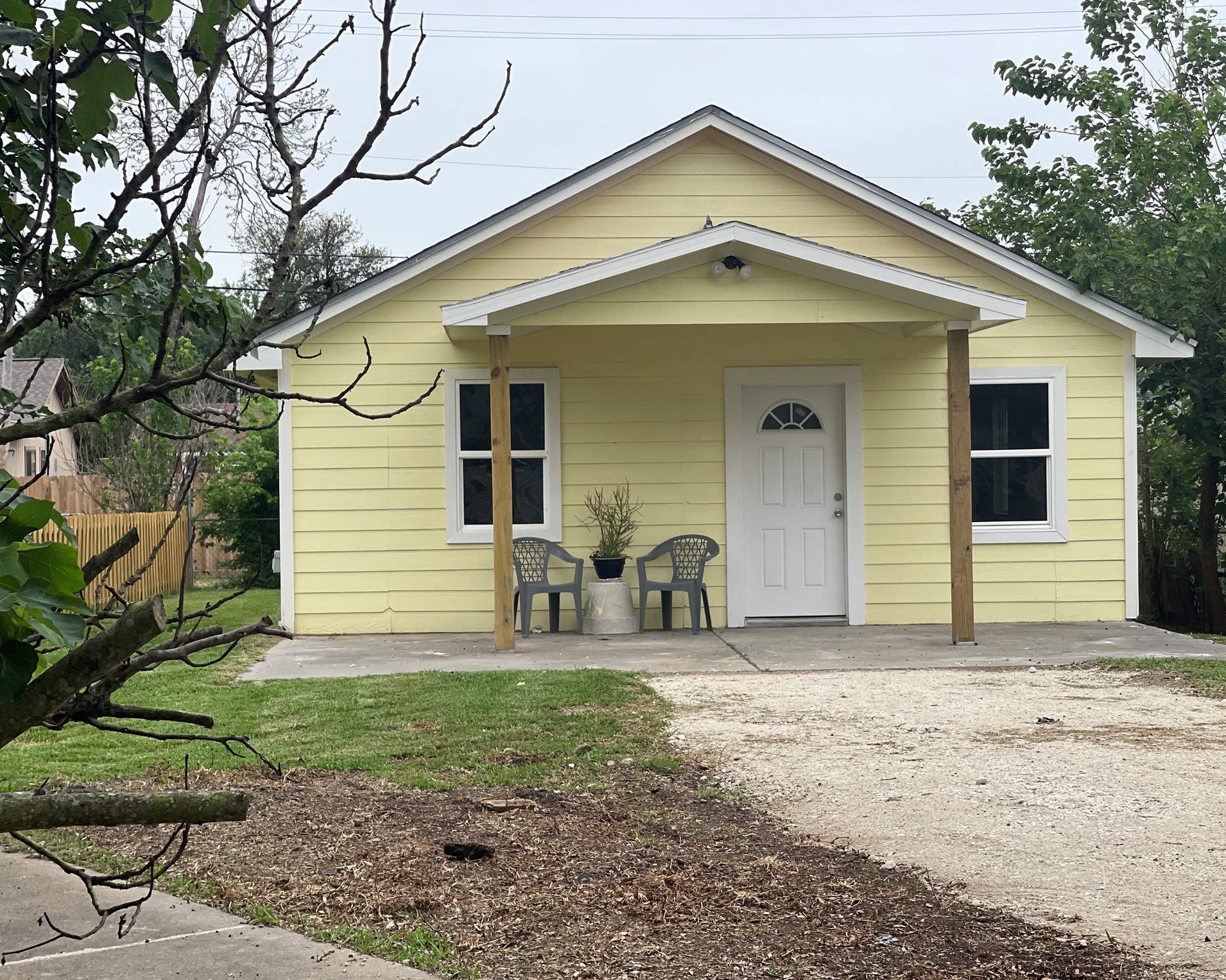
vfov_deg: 22.8
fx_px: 2431
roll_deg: +0.7
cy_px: 489
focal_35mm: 67
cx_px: 651
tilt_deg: -0.7
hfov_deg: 28.3
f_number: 2.2
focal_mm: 7.5
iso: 20
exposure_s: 1/475
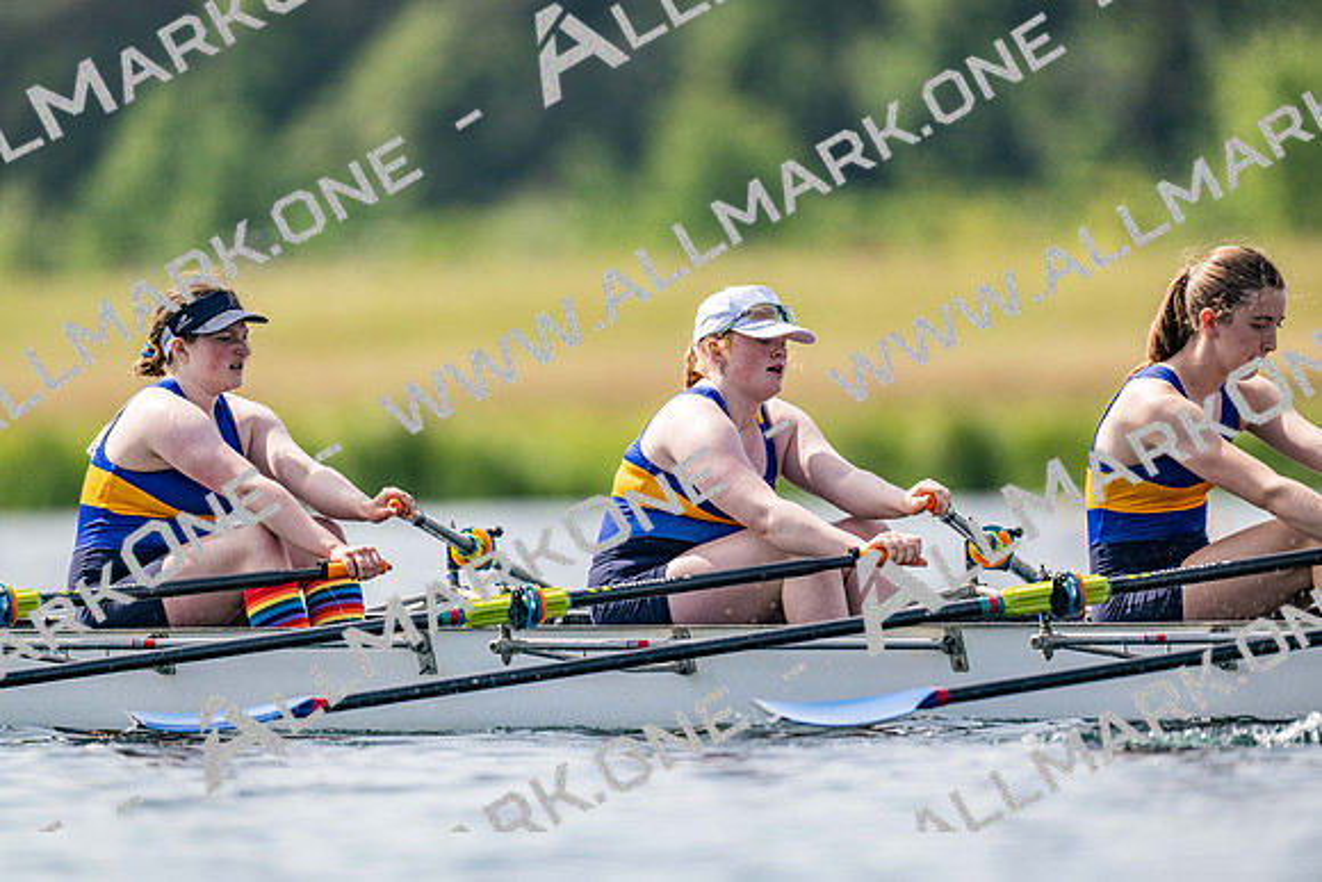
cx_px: 661
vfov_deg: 2.3
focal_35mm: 600
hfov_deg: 3.4
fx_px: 22037
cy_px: 441
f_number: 4
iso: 220
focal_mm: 600
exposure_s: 1/2500
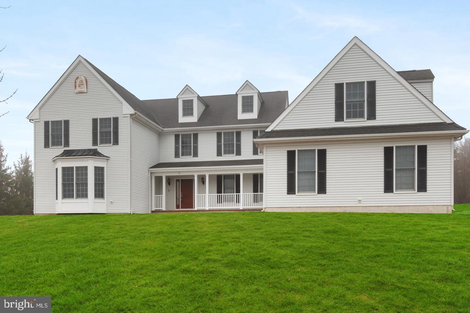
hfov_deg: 61.9
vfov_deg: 43.6
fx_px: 392
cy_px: 156
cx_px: 235
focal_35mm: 30
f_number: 9
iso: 640
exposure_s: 1/40
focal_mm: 20
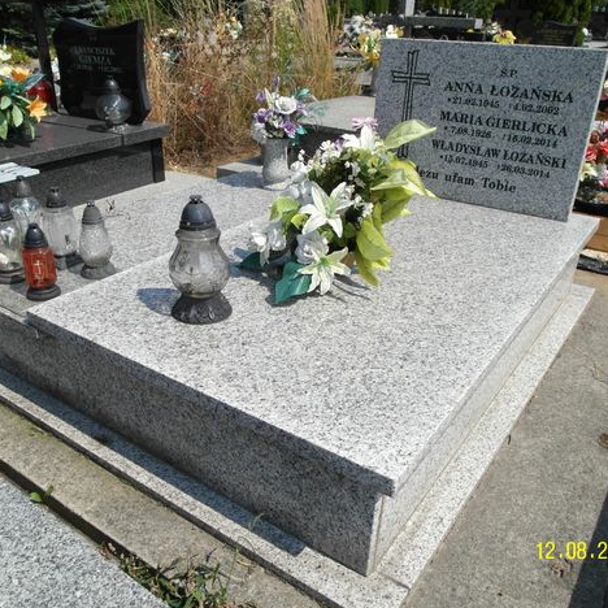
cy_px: 304
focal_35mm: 29
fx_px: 576
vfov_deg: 55.6
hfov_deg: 55.6
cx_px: 282
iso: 80
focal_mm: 5.2
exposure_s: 1/750
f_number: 4.4
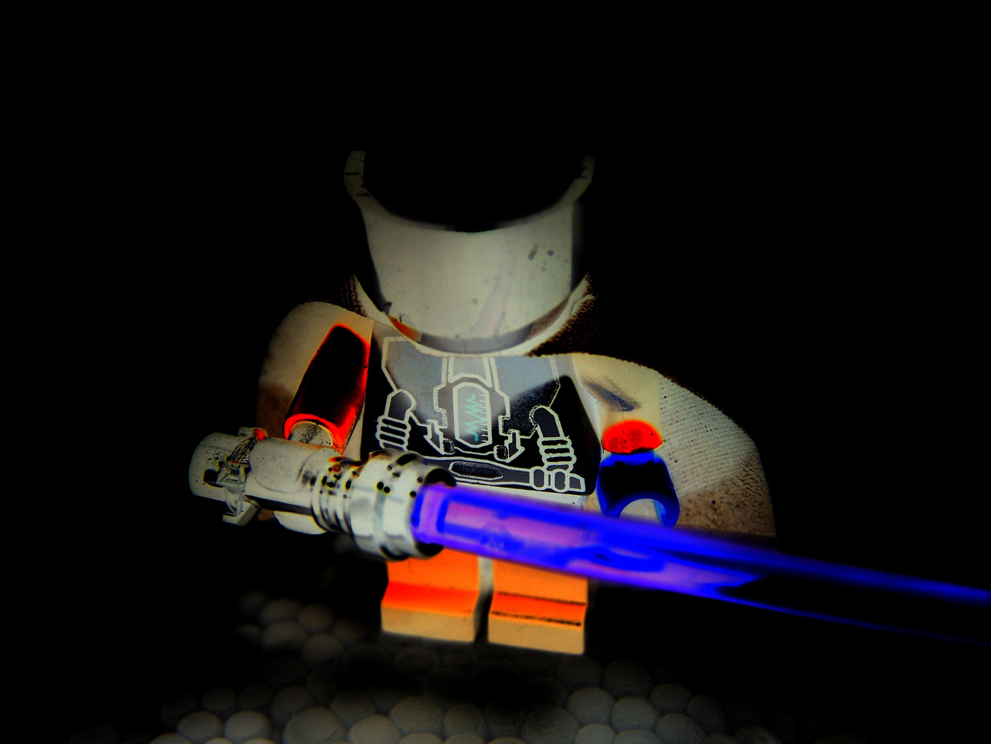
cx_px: 496
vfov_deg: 37.7
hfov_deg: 49.0
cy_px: 372
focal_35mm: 38
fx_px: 1088
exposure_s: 1/60
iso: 80
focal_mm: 6.3
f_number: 2.8
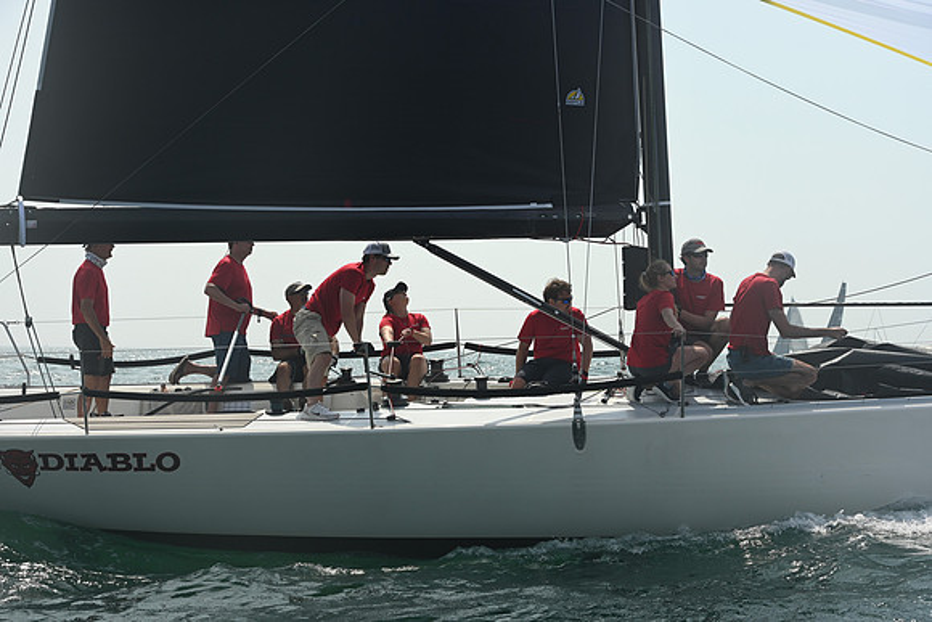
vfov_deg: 19.5
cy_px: 311
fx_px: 1813
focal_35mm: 70
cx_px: 466
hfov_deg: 28.8
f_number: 8
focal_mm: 70
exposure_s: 1/1250
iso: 320
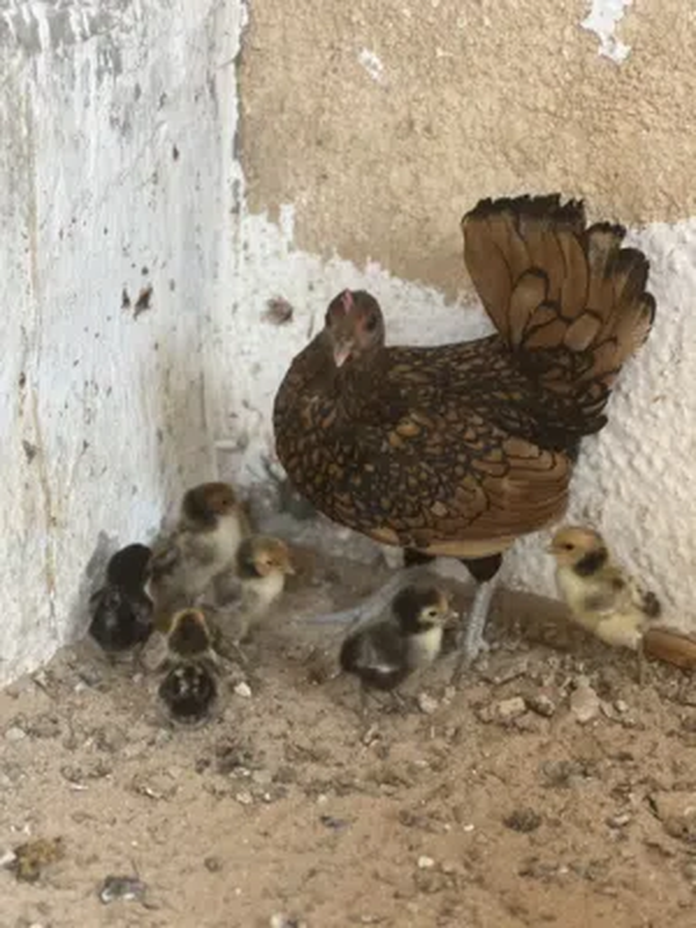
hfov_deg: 19.1
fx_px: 2064
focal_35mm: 77
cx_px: 348
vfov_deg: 25.3
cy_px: 464
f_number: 2.8
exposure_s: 1/40
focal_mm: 9
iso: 200
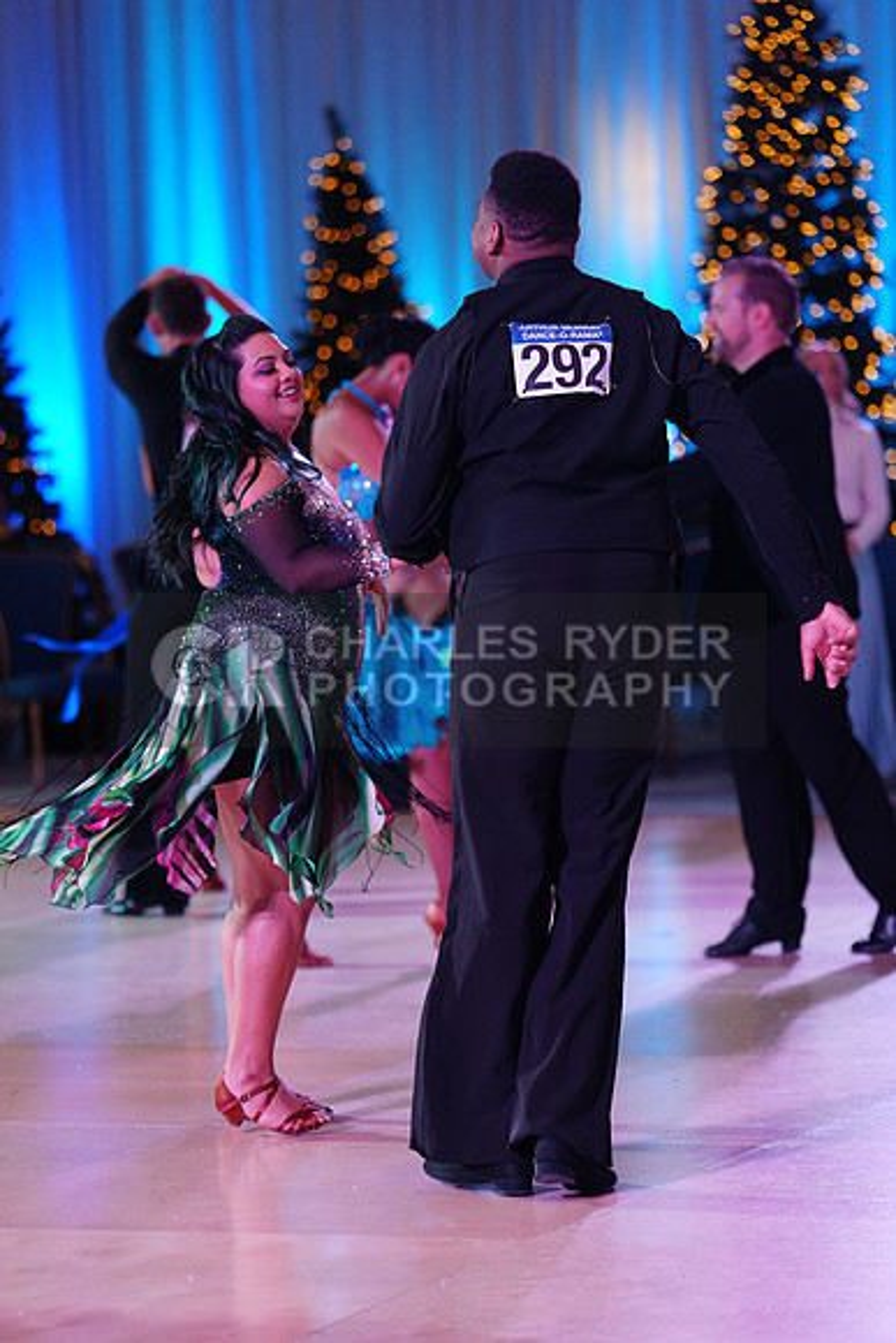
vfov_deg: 15.0
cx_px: 448
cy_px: 672
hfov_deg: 10.0
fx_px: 5111
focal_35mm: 137
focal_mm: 137
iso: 2000
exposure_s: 1/640
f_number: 2.8
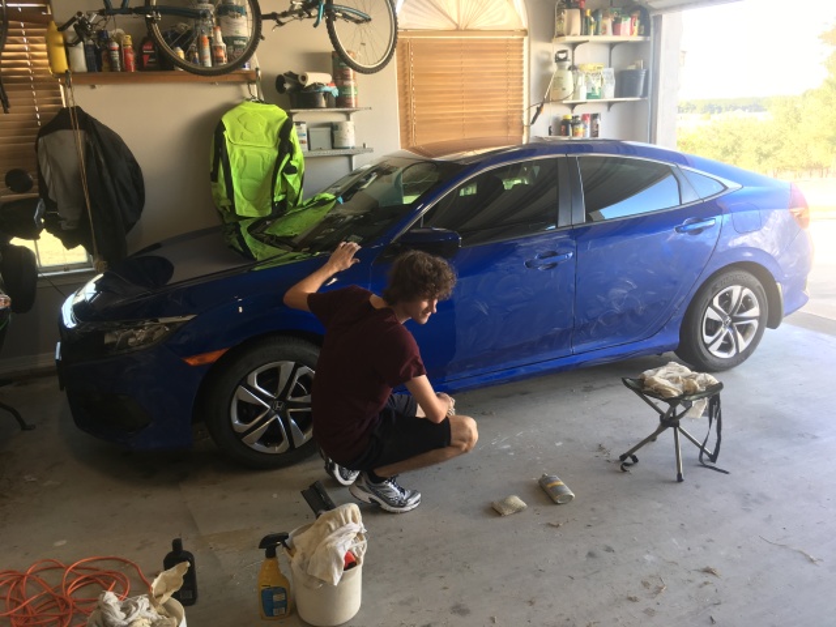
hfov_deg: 61.7
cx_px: 418
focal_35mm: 29
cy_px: 314
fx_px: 700
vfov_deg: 48.2
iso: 25
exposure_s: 1/40
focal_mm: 4.15
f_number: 2.2
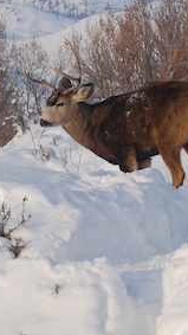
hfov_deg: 3.6
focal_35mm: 337
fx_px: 2989
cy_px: 140
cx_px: -58
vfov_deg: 6.4
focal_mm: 80
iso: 200
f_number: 5.6
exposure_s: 1/500
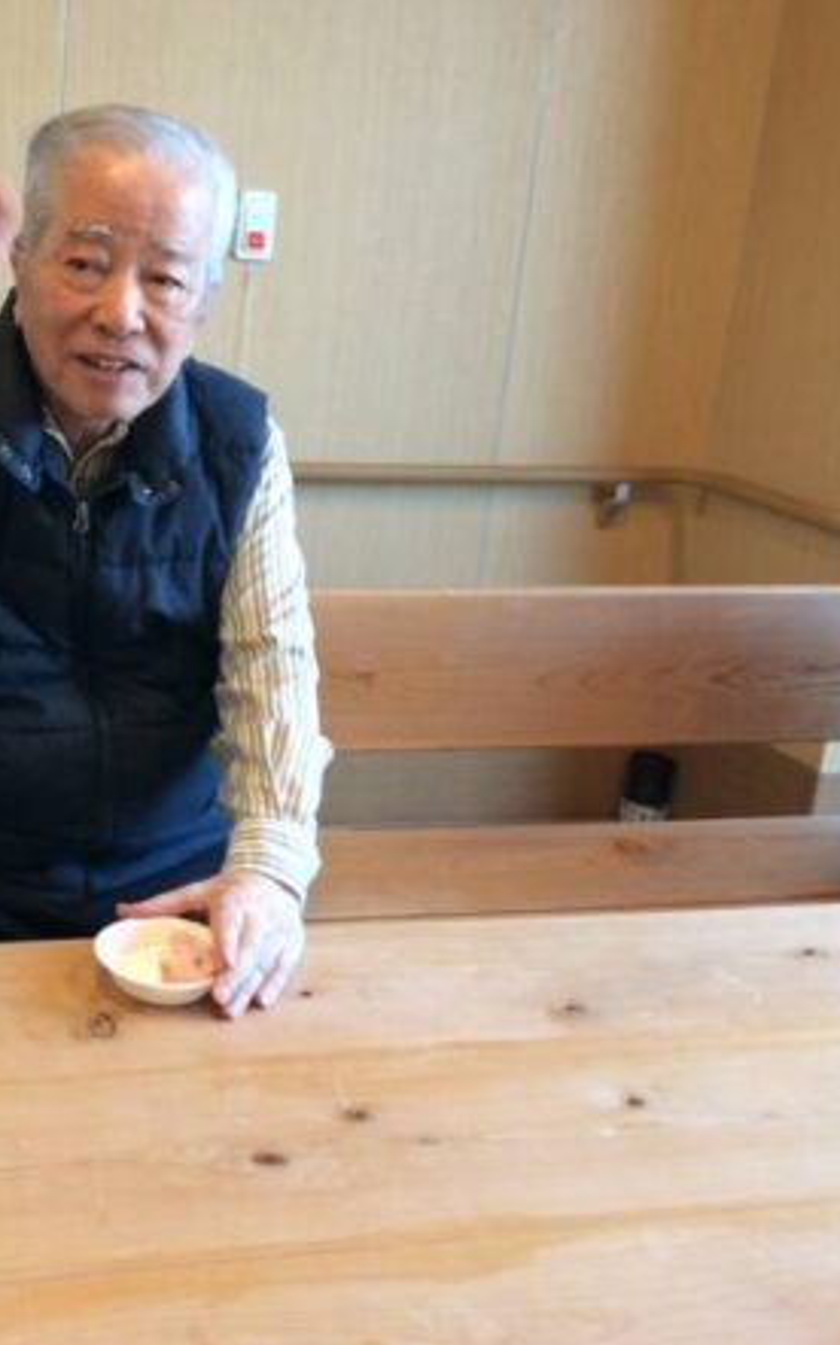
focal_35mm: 46
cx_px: 125
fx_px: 1686
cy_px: 677
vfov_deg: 43.5
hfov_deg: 27.2
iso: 64
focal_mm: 3.3
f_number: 2.4
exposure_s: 1/24
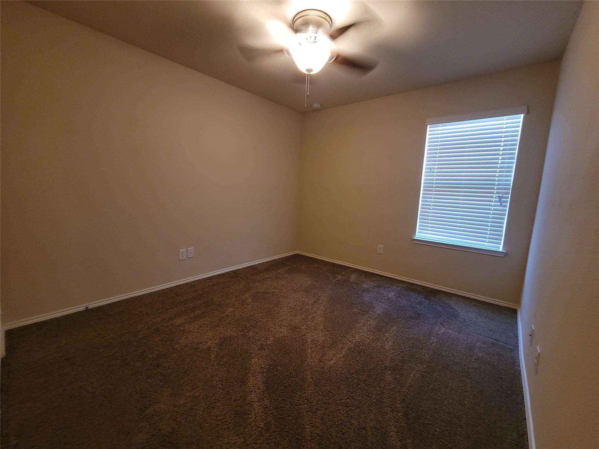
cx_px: 300
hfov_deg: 106.2
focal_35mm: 13
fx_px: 225
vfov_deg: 89.9
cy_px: 224
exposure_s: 1/29
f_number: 2.2
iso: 320
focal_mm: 2.2
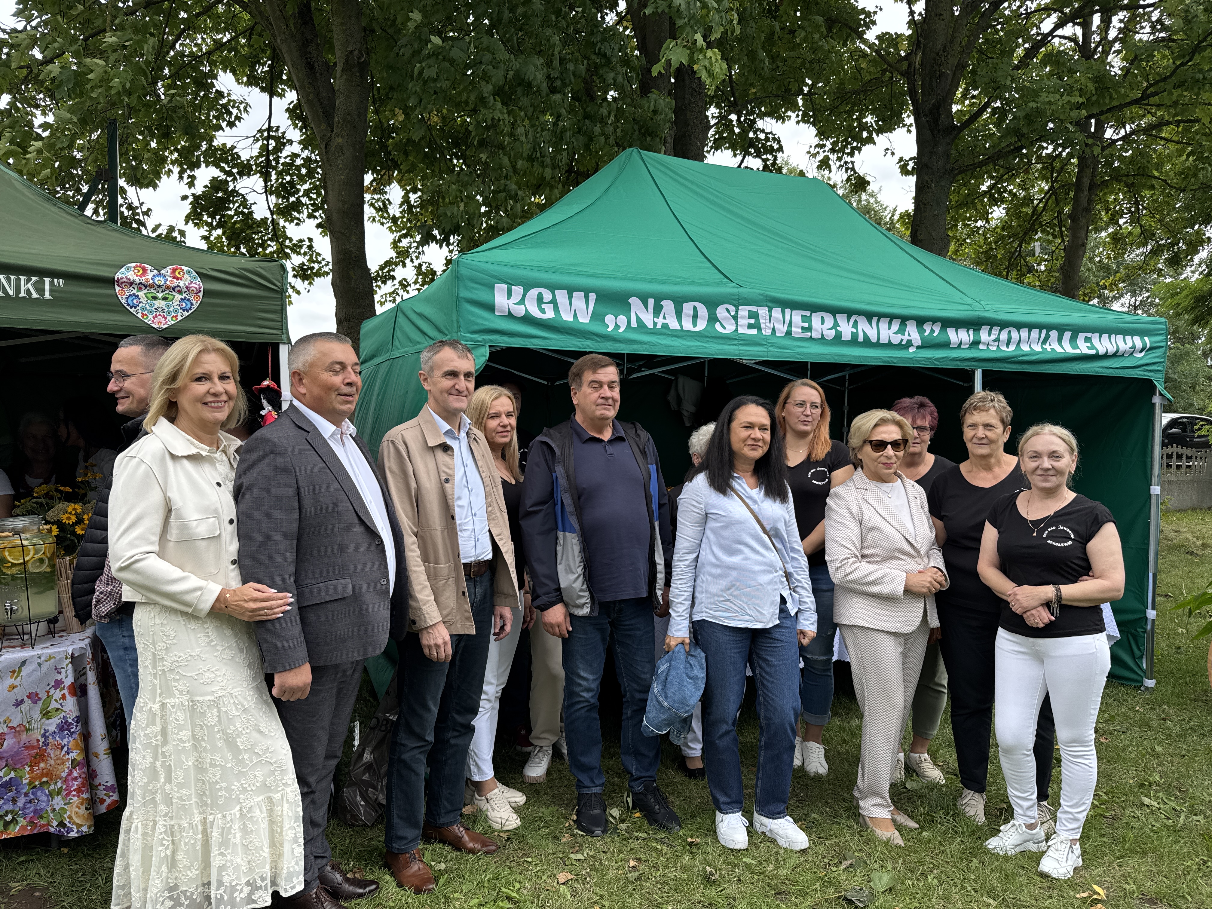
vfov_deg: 56.8
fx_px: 840
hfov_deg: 71.6
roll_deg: +0.0
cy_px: 454
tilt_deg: -0.2
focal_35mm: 24
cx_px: 606
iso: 80
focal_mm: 6.76
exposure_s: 1/1026
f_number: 1.78
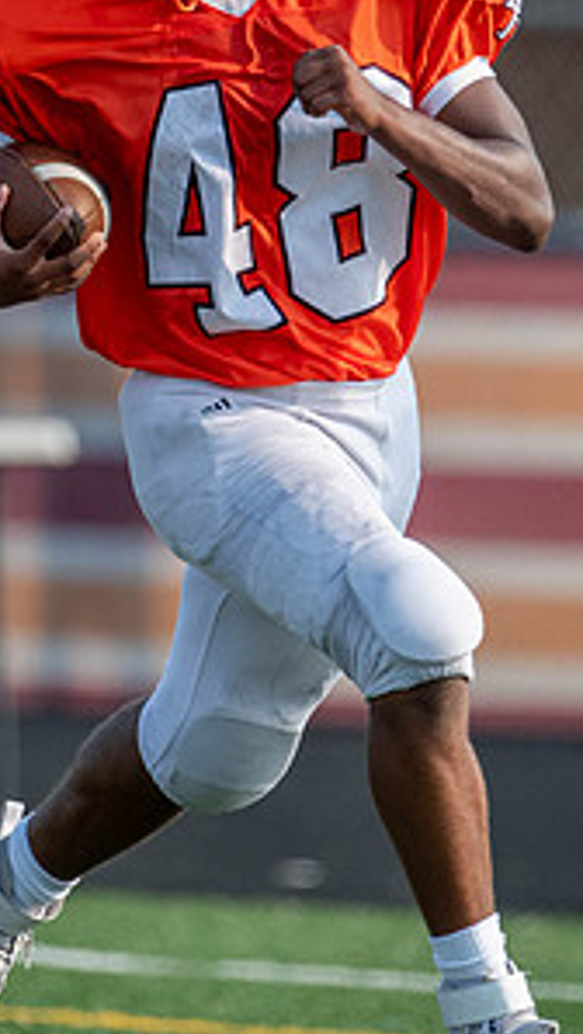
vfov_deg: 1.5
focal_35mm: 1410
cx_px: 275
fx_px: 38684
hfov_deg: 0.9
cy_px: 255
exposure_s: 1/3200
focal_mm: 500
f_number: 4
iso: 400
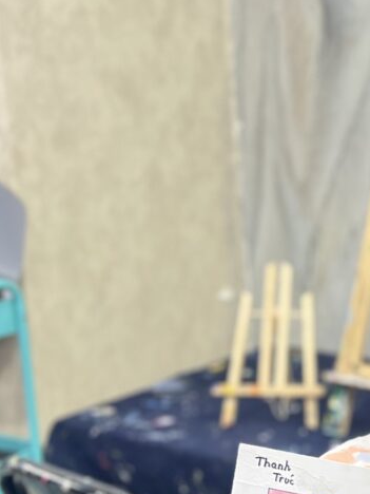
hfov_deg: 18.4
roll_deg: -1.0
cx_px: 492
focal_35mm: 74
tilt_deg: -14.6
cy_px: 328
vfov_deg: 26.2
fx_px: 1055
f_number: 1.5
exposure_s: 1/50
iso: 125
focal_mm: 5.7
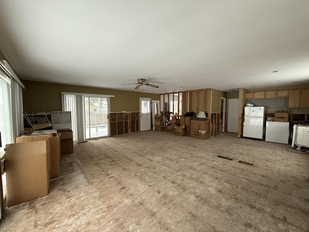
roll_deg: +0.3
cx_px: 154
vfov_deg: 85.7
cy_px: 116
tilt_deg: -4.1
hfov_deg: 102.1
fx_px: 125
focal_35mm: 14
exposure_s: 1/71
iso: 320
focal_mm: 2.22
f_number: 2.2
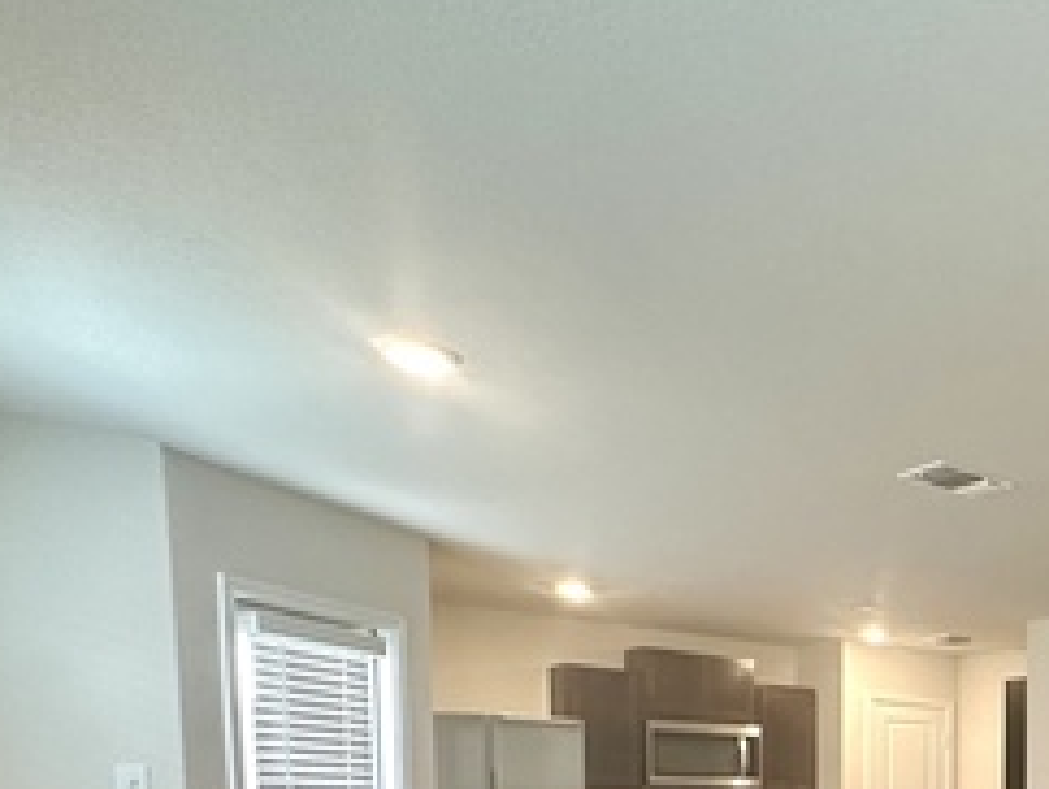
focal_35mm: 37
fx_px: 1122
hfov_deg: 40.6
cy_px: 923
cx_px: 1149
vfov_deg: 32.6
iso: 250
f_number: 2.2
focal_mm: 2.22
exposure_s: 1/60
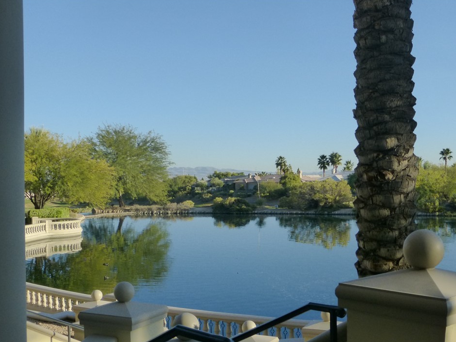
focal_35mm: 47
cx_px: 240
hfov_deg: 40.4
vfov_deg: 30.9
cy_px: 184
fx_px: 619
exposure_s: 1/1000
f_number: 3.9
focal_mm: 7.4
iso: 200
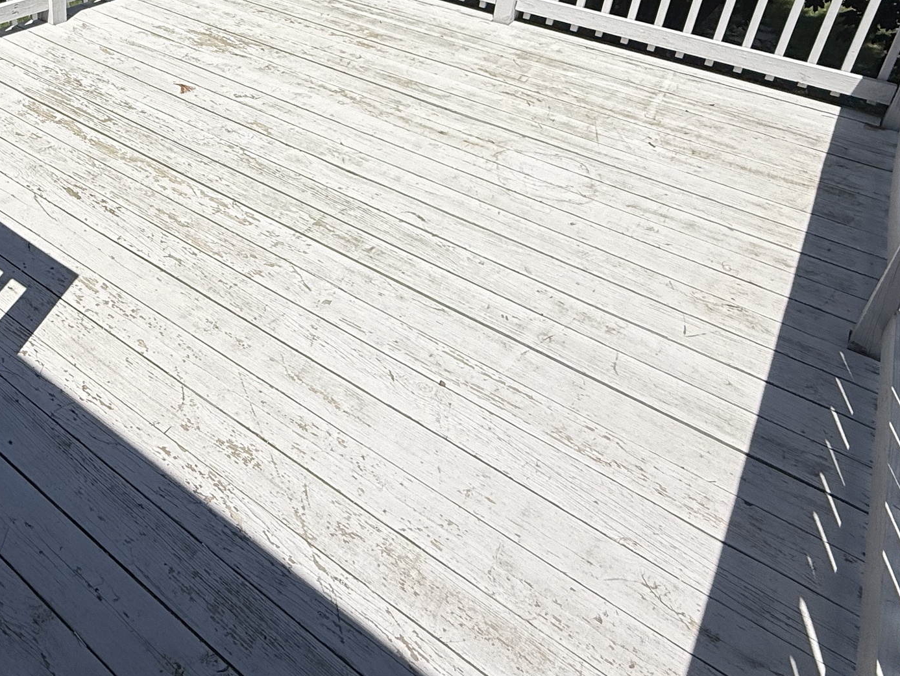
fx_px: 806
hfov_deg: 55.2
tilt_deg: -23.8
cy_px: 75
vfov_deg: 42.0
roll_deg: -2.1
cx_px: 212
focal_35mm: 31
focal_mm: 2.22
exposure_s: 1/4425
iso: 50
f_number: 2.2
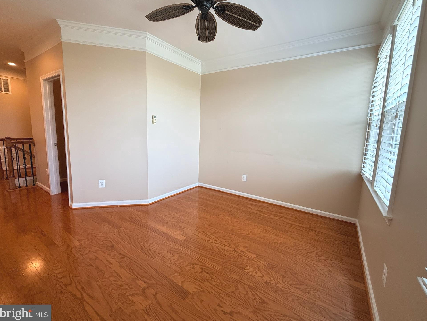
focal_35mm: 15
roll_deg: -2.3
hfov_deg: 98.1
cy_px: 151
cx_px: 224
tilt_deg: -6.1
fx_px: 185
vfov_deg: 81.7
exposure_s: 1/120
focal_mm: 2.22
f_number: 2.2
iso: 125
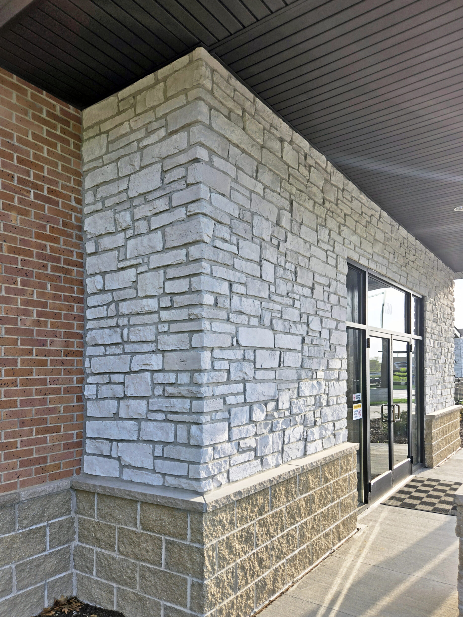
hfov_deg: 56.8
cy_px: 301
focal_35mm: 24
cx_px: 234
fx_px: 428
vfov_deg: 71.6
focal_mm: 5.4
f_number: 1.8
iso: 25
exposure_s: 1/479
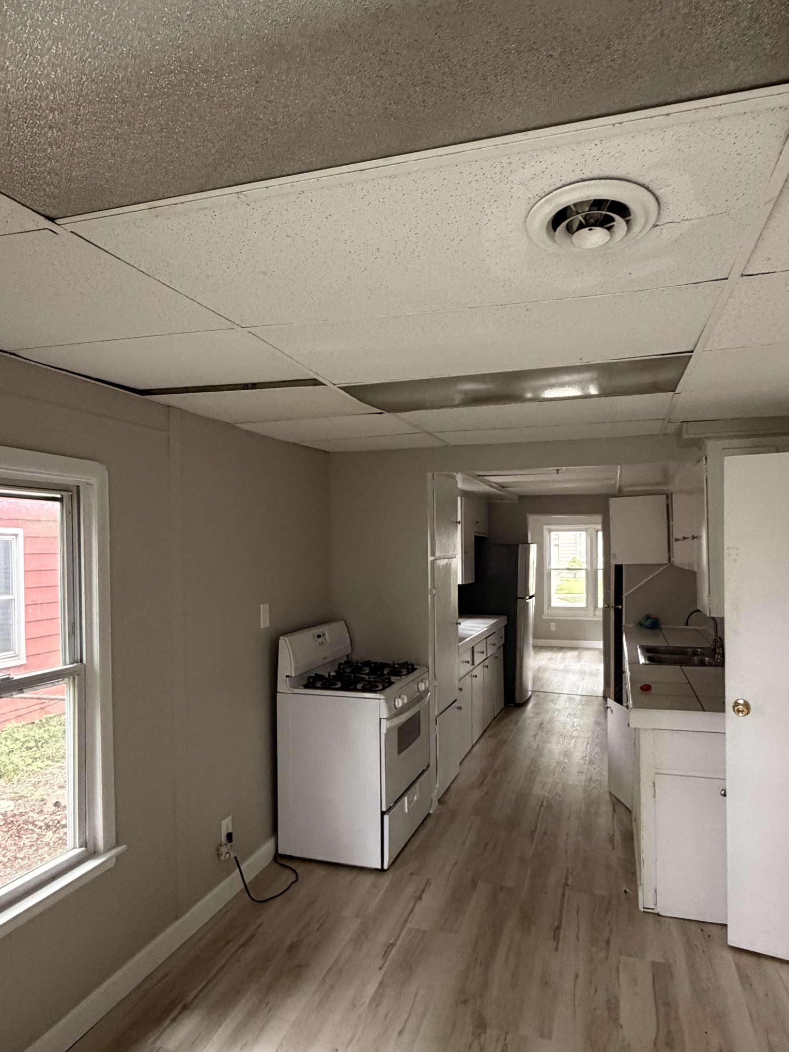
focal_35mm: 22
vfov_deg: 76.3
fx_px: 669
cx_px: 427
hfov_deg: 61.0
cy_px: 550
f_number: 2.2
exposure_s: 1/60
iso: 500
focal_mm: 2.22
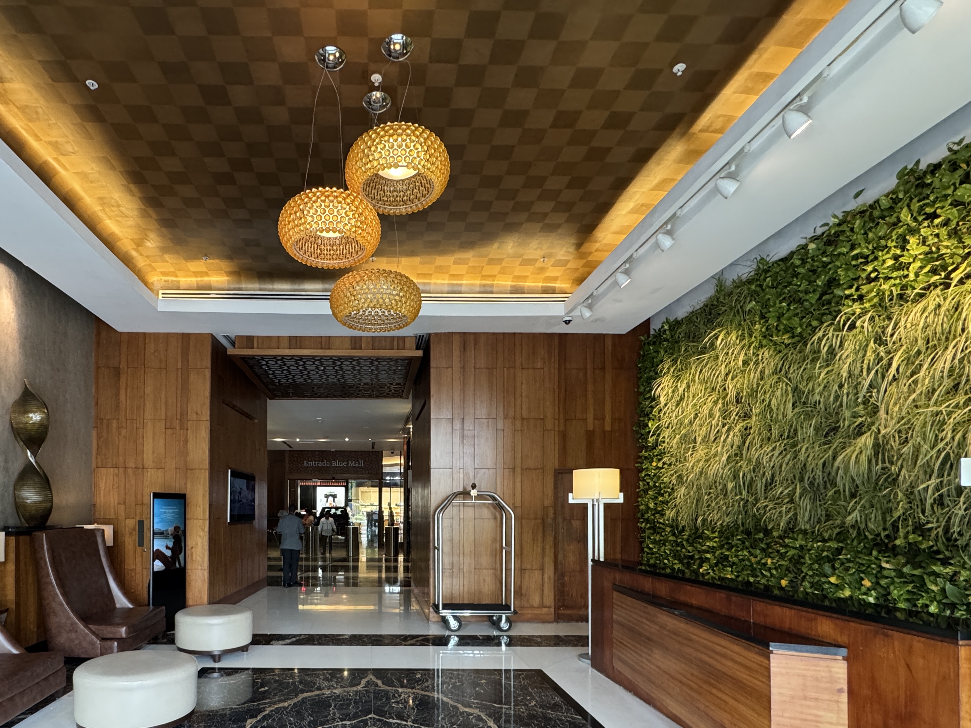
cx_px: 372
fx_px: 561
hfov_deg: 80.4
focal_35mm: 20
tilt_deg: -0.8
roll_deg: +0.4
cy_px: 512
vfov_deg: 63.5
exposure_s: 1/99
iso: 320
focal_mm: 2.22
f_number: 2.2
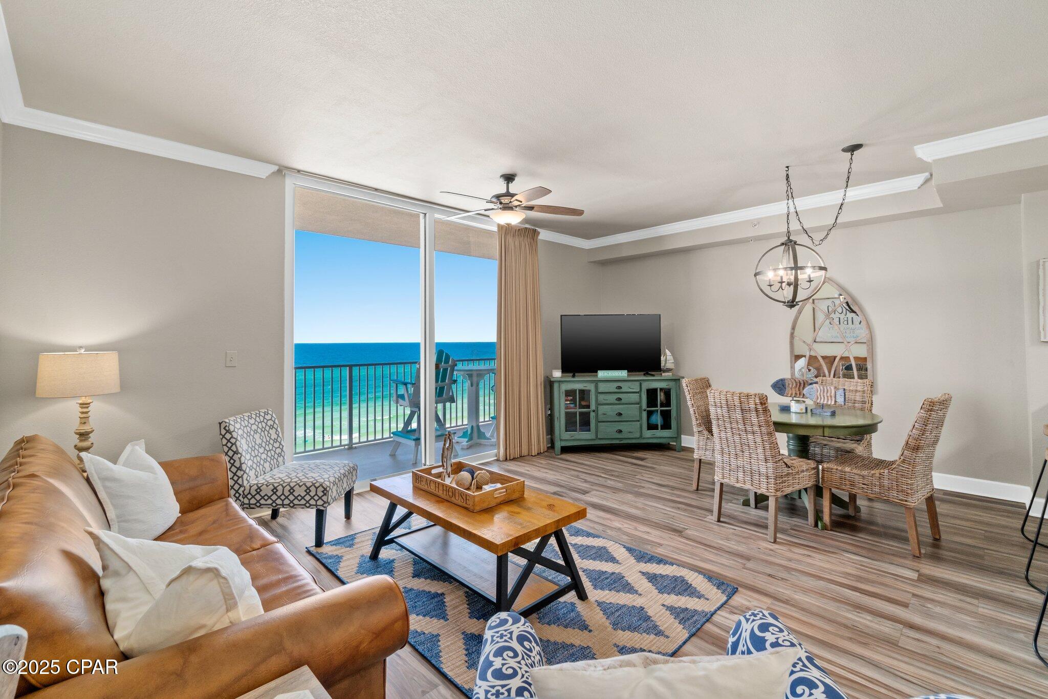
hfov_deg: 100.4
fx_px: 437
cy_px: 350
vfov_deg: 77.3
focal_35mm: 15
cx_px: 524
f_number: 8
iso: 800
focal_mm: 10
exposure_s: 1/10
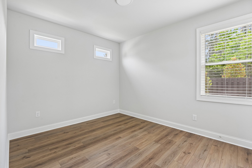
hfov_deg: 96.7
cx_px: 126
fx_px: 112
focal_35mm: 16
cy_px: 84
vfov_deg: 73.7
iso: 250
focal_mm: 16
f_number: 8
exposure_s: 1/15
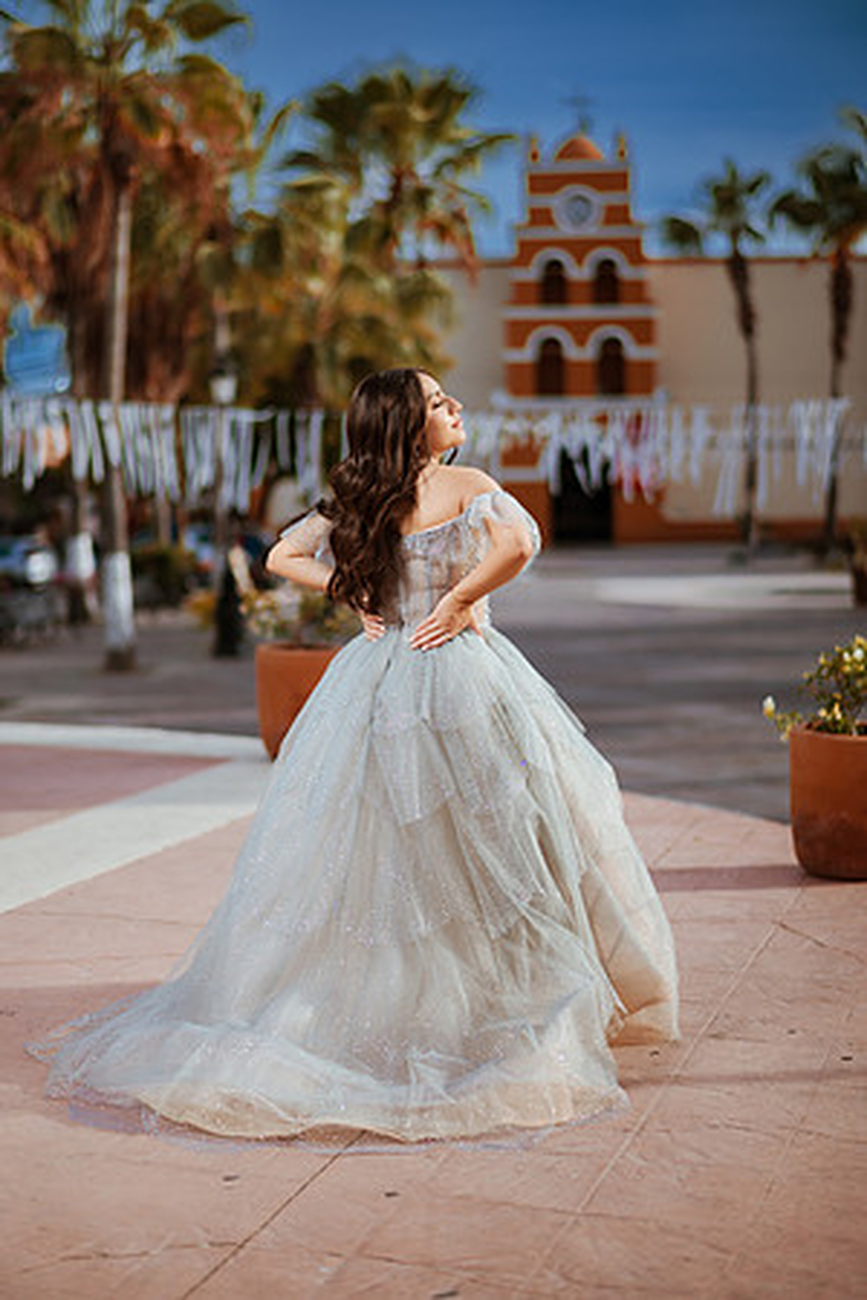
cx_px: 434
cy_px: 650
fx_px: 2095
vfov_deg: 34.5
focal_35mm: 58
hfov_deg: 23.4
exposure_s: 1/6400
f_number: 1.4
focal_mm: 58
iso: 100
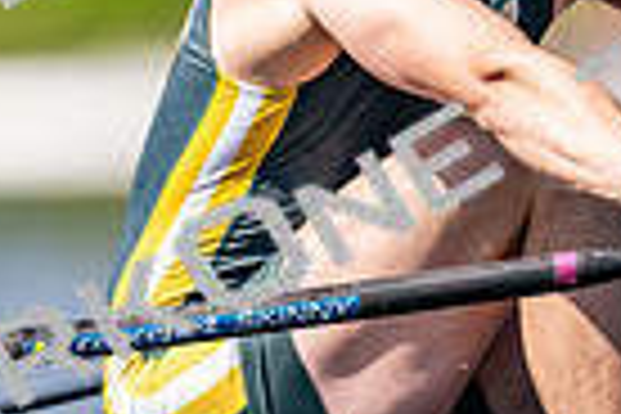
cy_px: 88
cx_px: 369
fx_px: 43553
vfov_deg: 0.5
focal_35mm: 2525
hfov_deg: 0.8
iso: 280
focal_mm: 600
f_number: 4
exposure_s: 1/2500
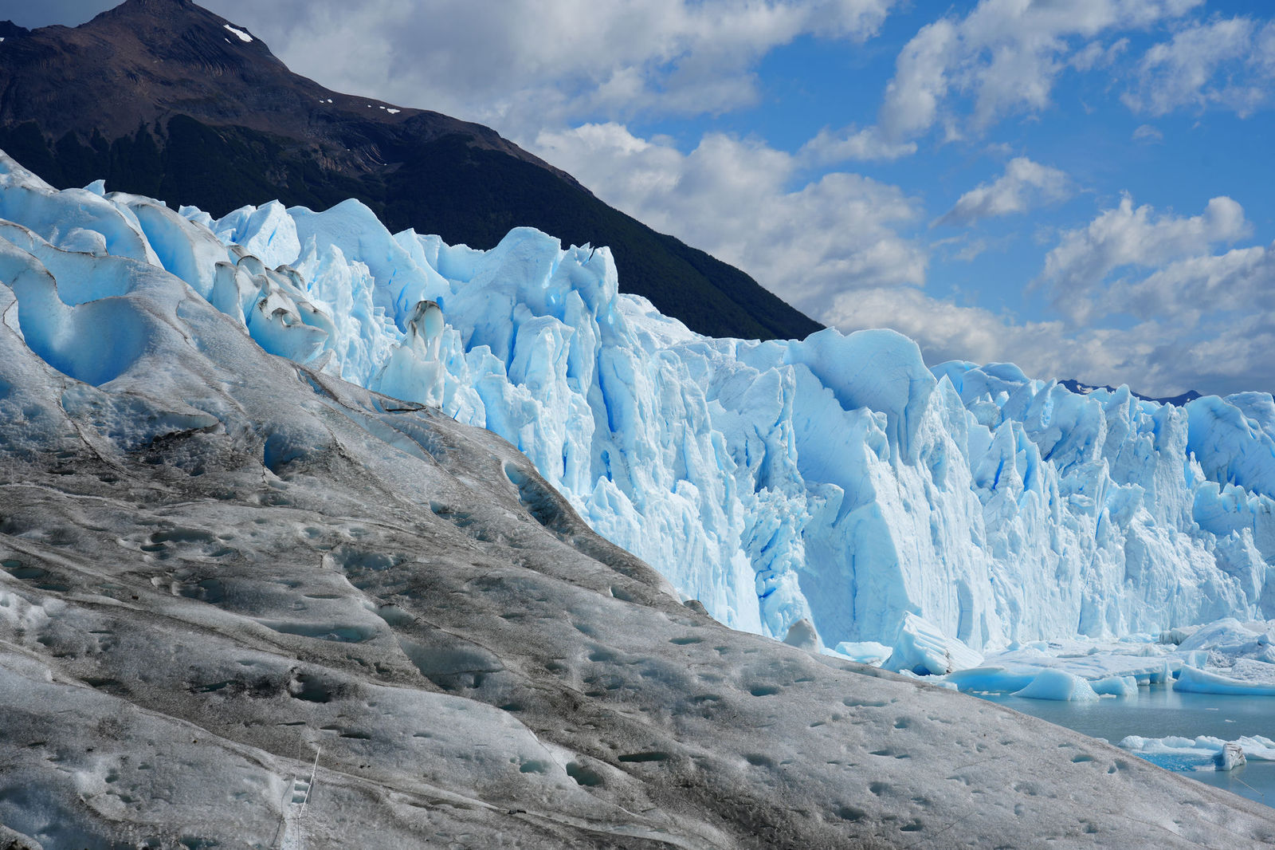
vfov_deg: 19.7
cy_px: 425
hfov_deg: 29.2
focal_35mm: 69
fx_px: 2443
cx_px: 638
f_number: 10
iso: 100
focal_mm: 69
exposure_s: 1/500
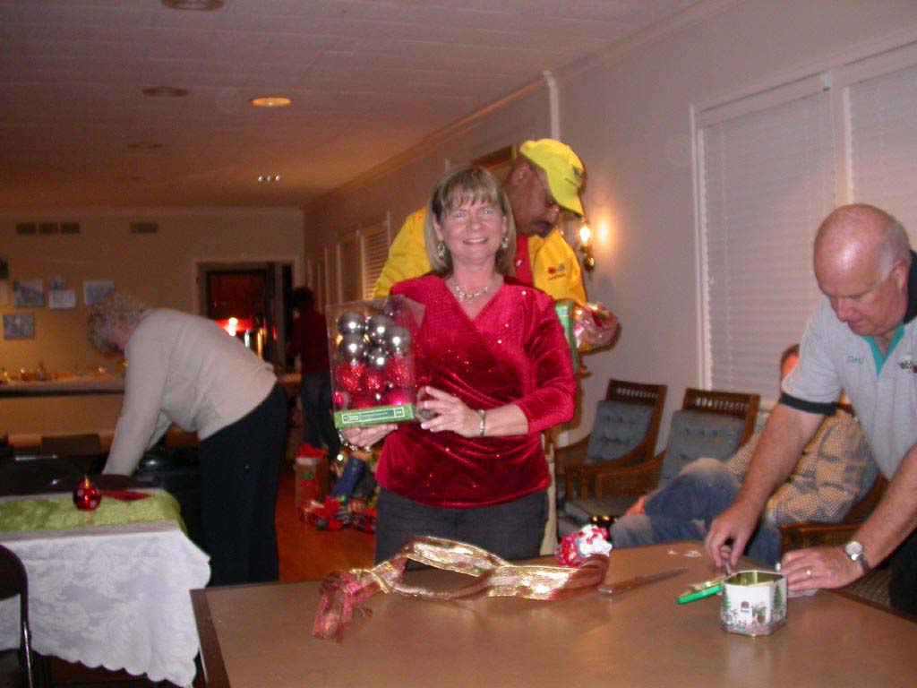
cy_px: 344
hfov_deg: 49.0
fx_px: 1007
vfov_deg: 37.7
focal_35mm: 38
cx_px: 458
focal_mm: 7.85
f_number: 2.6
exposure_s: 1/60
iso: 200
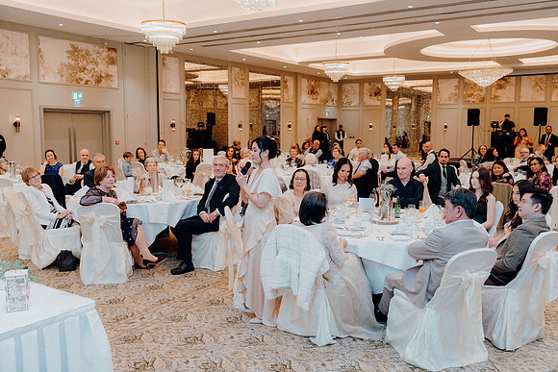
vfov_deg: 40.0
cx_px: 279
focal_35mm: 33
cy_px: 186
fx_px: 512
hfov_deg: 57.2
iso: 3200
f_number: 3.5
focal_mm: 33
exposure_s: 1/160
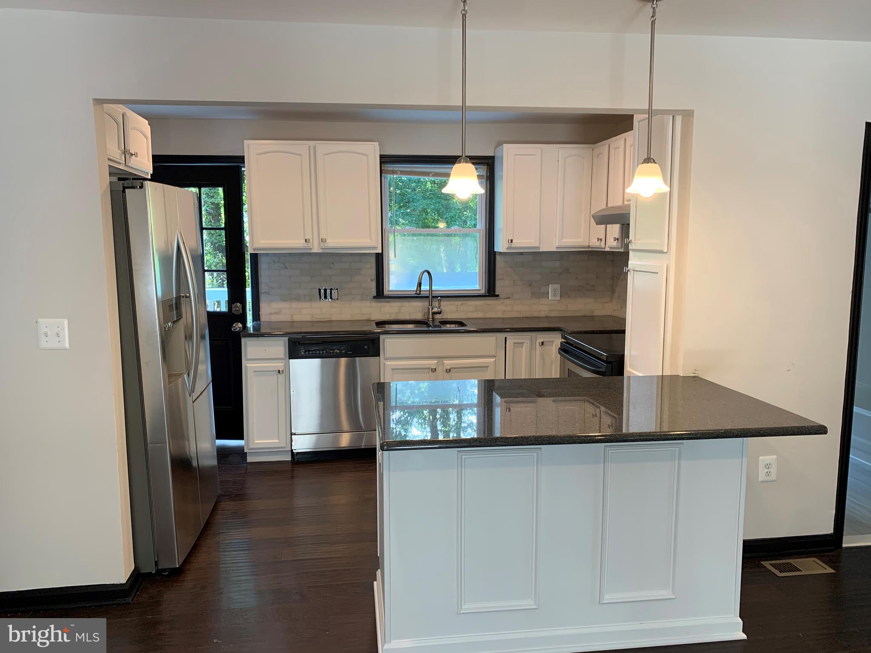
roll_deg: +0.2
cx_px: 436
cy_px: 326
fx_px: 654
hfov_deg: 67.3
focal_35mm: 26
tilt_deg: -8.9
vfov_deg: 53.1
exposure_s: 1/60
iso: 64
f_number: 1.8
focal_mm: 4.25
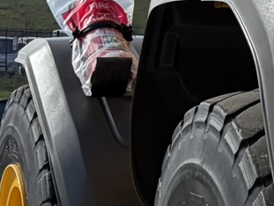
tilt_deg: -1.5
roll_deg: -1.5
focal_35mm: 171
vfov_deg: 8.7
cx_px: 665
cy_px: 76
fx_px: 1355
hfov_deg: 10.0
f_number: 1.6
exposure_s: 1/2075
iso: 50
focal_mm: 5.96
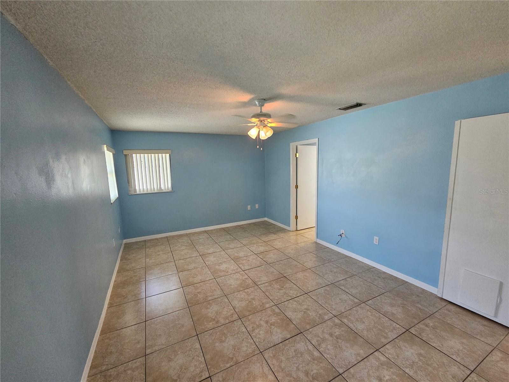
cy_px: 191
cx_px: 254
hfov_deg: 106.2
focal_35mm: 13
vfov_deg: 89.9
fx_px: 191
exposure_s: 1/60
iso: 200
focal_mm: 2.2
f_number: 2.2
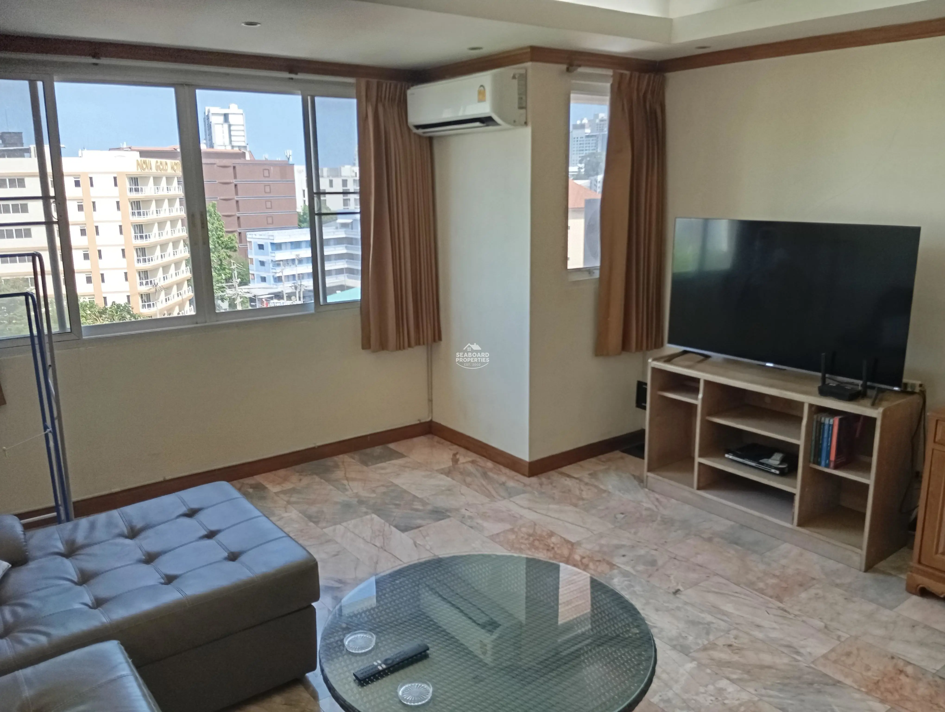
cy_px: 356
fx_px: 765
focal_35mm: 28
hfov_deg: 63.4
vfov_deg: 49.9
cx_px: 472
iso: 536
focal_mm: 4.22
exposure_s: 1/100
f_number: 1.8
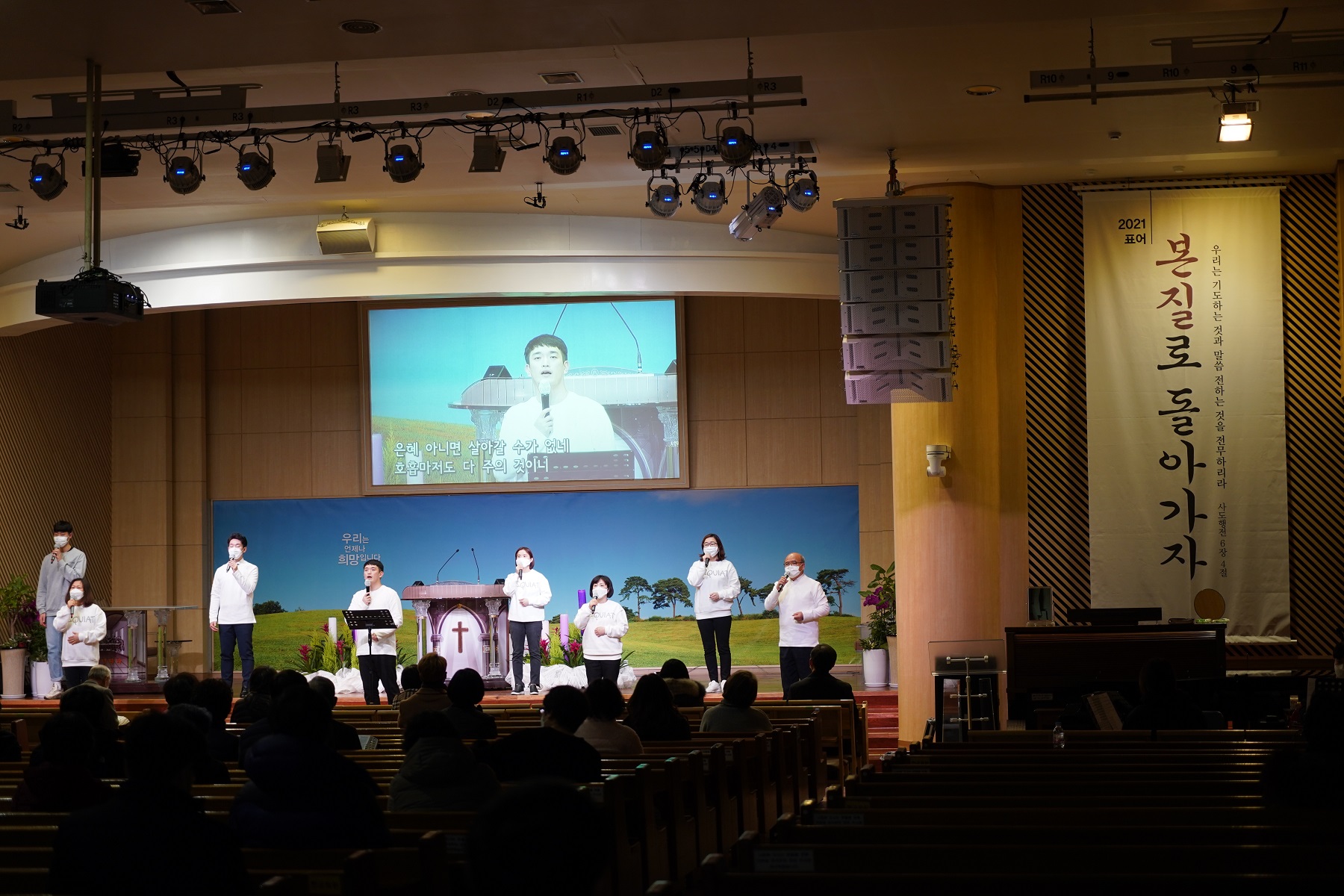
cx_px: 672
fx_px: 2501
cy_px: 448
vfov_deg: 20.3
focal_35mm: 67
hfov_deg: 30.1
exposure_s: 1/80
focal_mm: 67
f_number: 4
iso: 500
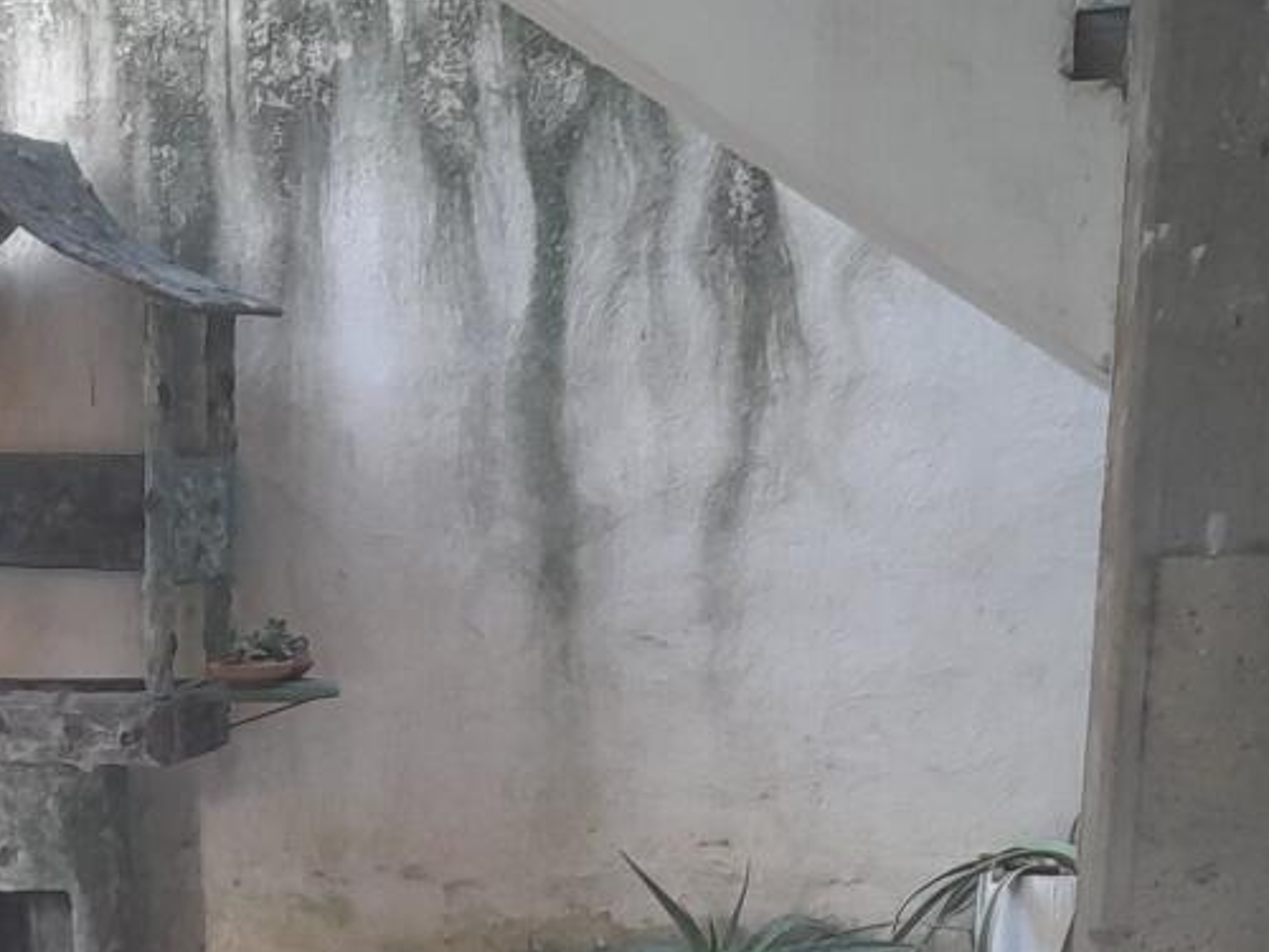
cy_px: 1442
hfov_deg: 24.2
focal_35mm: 80
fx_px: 2933
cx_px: 343
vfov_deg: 16.7
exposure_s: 1/50
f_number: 2
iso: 100
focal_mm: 4.6
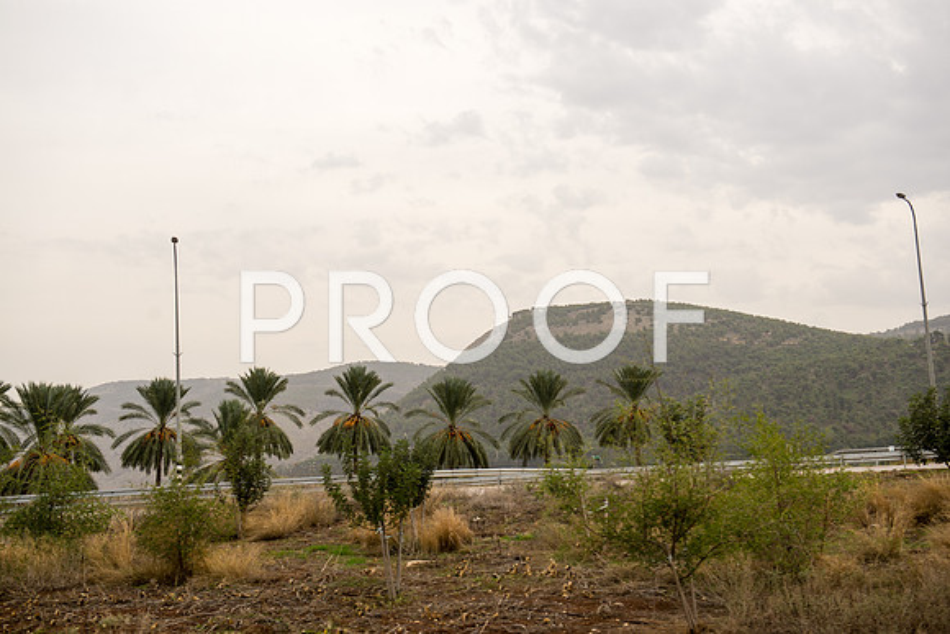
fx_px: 1267
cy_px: 317
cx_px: 475
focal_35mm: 48
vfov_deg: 28.1
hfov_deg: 41.1
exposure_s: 1/320
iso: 100
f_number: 3.5
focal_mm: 48
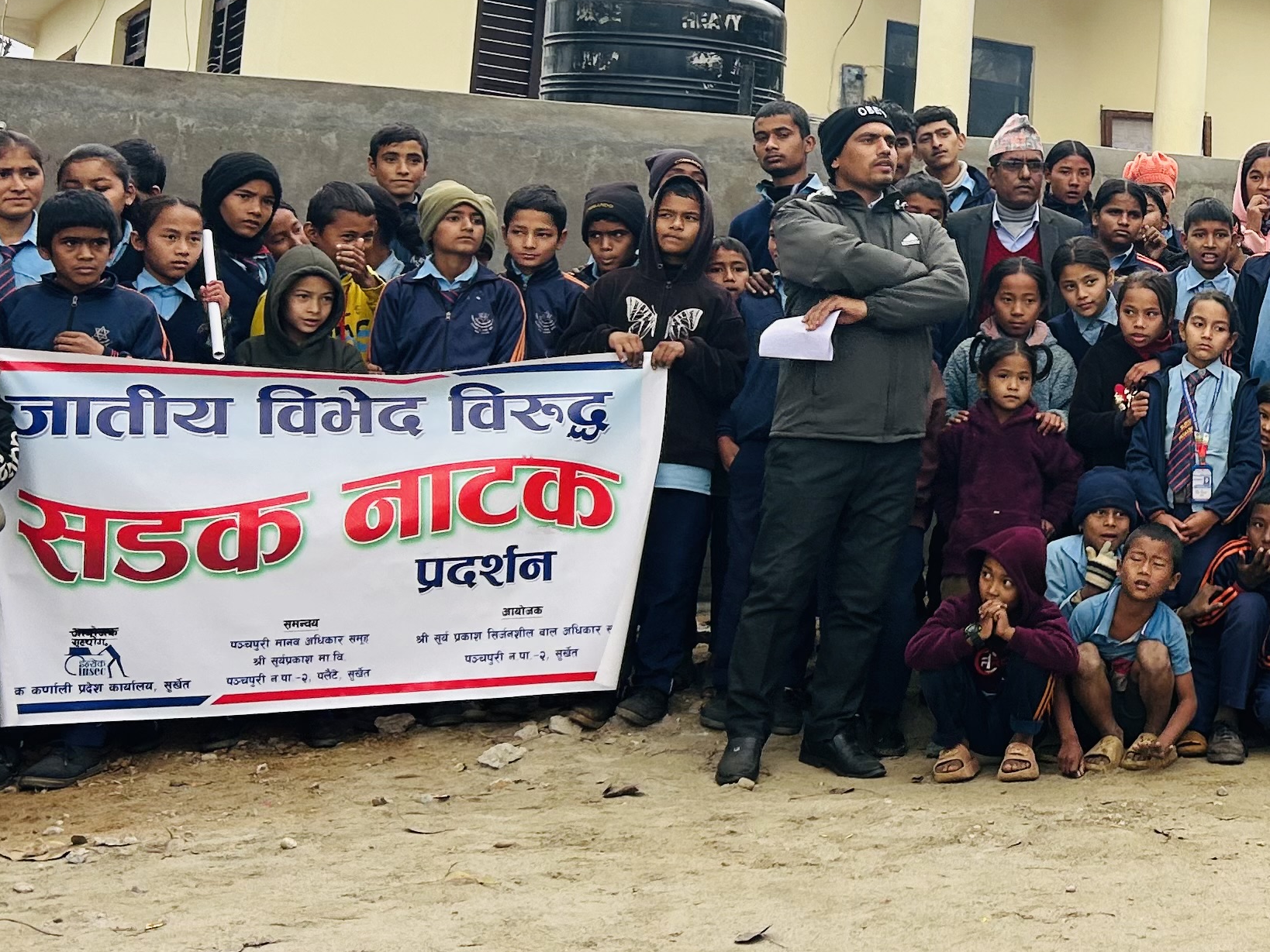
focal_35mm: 64
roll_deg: -1.8
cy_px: 231
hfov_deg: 28.2
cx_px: 1313
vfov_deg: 22.7
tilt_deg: +7.7
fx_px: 2348
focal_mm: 5.7
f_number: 1.5
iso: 50
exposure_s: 1/473
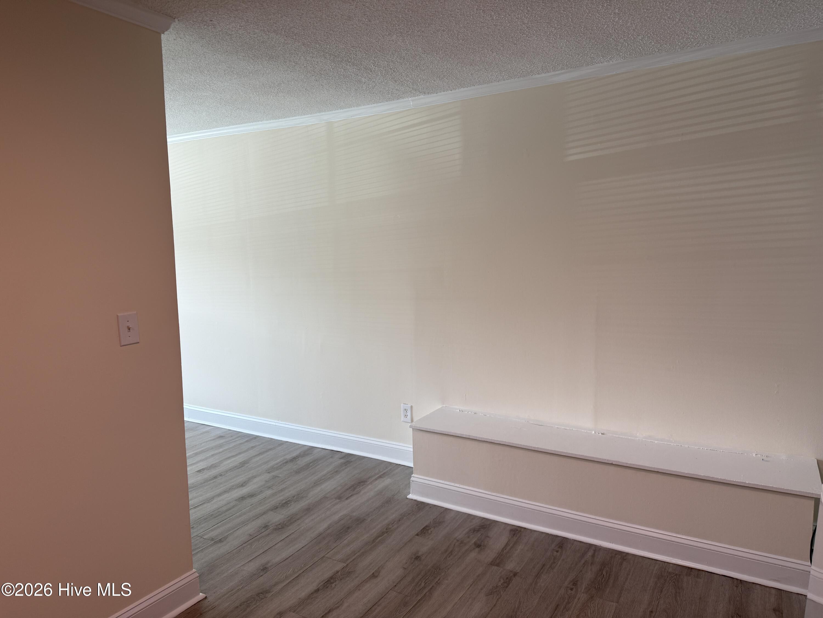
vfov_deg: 56.8
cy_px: 309
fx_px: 571
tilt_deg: -6.5
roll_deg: +1.5
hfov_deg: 71.6
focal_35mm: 24
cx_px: 412
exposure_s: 1/120
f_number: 1.78
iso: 64
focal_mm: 6.76
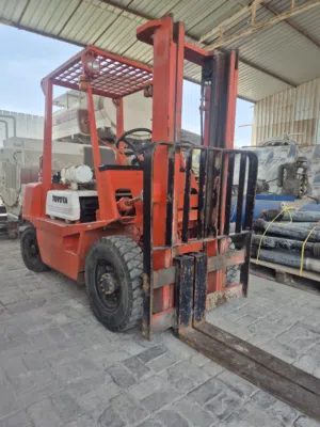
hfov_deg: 58.9
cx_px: 160
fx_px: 283
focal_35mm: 23
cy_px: 214
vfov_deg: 73.9
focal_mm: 5.4
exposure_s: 1/928
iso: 25
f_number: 1.8
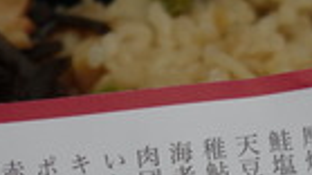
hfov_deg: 23.2
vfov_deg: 12.2
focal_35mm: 92
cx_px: 166
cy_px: 297
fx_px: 761
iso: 160
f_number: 2.5
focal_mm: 10.4
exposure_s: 1/30
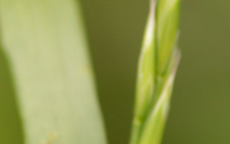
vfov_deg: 3.6
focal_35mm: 367
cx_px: 95
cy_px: 267
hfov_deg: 5.7
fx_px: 2303
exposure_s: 1/200
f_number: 7.1
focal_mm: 100
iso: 200
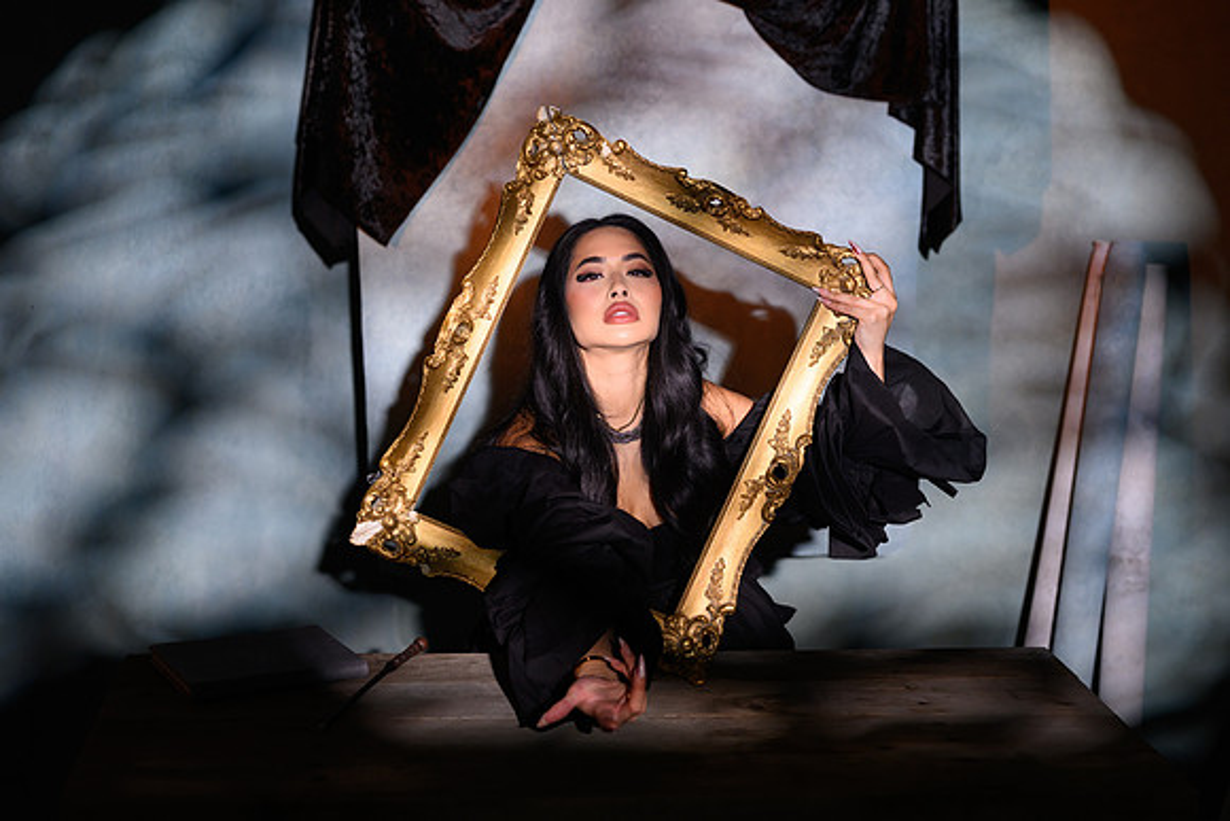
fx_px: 1861
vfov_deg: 24.9
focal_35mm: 54
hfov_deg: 36.6
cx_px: 608
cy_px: 414
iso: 500
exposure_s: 1/320
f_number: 2.8
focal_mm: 50
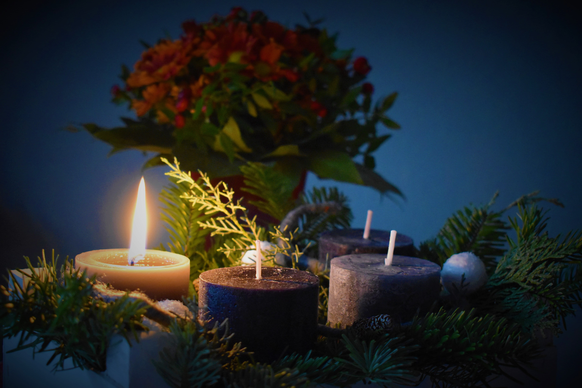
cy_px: 194
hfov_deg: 35.1
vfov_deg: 23.8
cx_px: 291
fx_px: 922
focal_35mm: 57
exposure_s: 1/60
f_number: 4.8
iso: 7200
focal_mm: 38
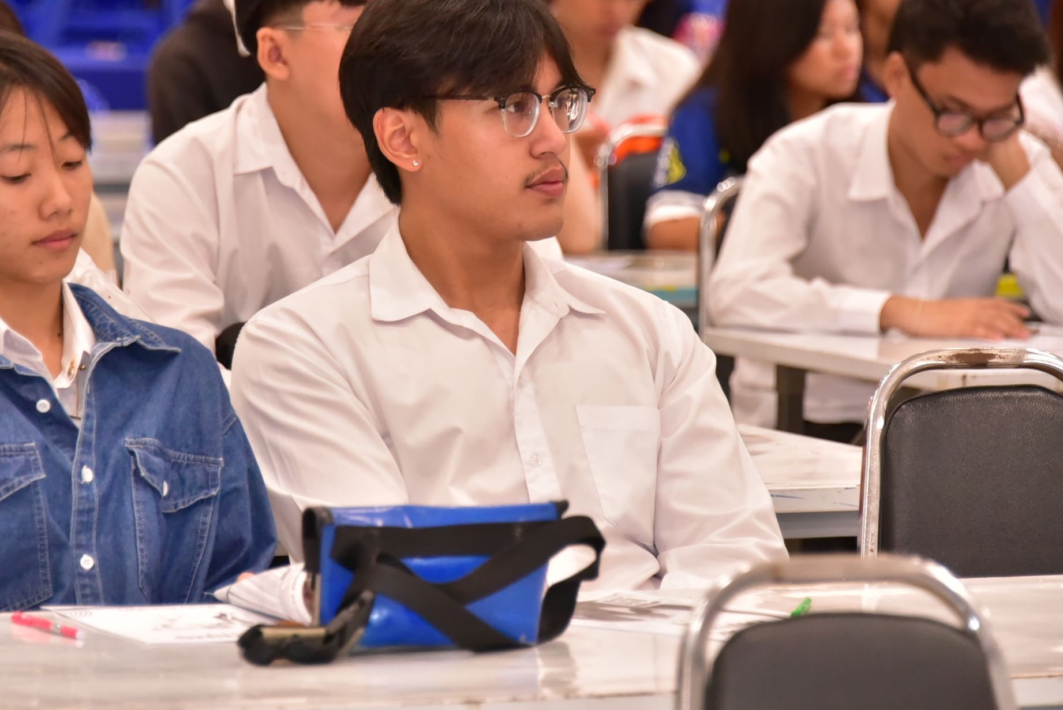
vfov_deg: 4.8
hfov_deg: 7.2
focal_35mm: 285
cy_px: 248
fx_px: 8419
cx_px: 467
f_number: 5.6
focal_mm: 210
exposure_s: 1/200
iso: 5000
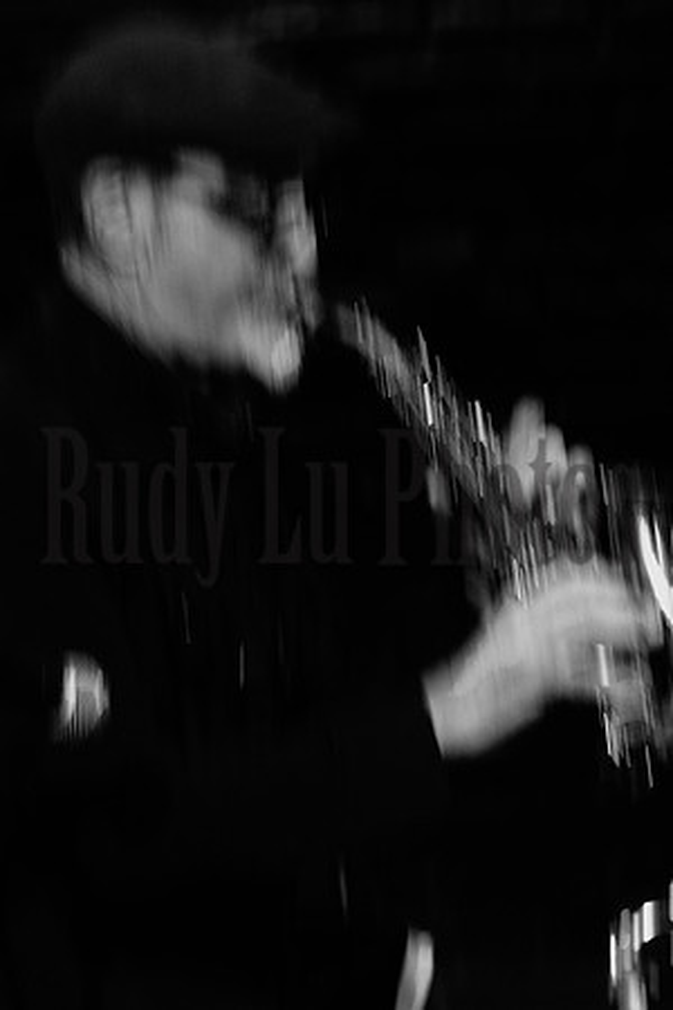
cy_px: 505
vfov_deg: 7.4
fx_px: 7767
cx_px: 336
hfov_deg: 5.0
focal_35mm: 277
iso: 5000
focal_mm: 185
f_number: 10
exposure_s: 1/40
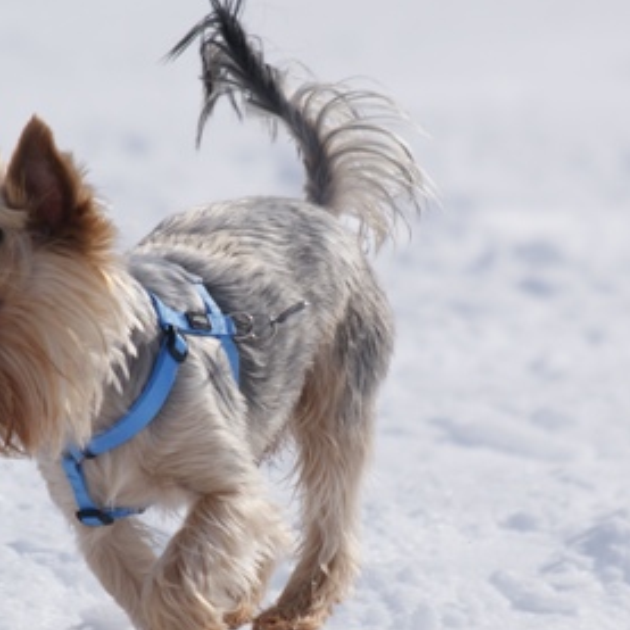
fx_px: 12746
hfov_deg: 2.8
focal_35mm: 619
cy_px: 318
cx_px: 216
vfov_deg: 2.8
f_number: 7.1
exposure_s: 1/1000
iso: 100
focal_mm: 210
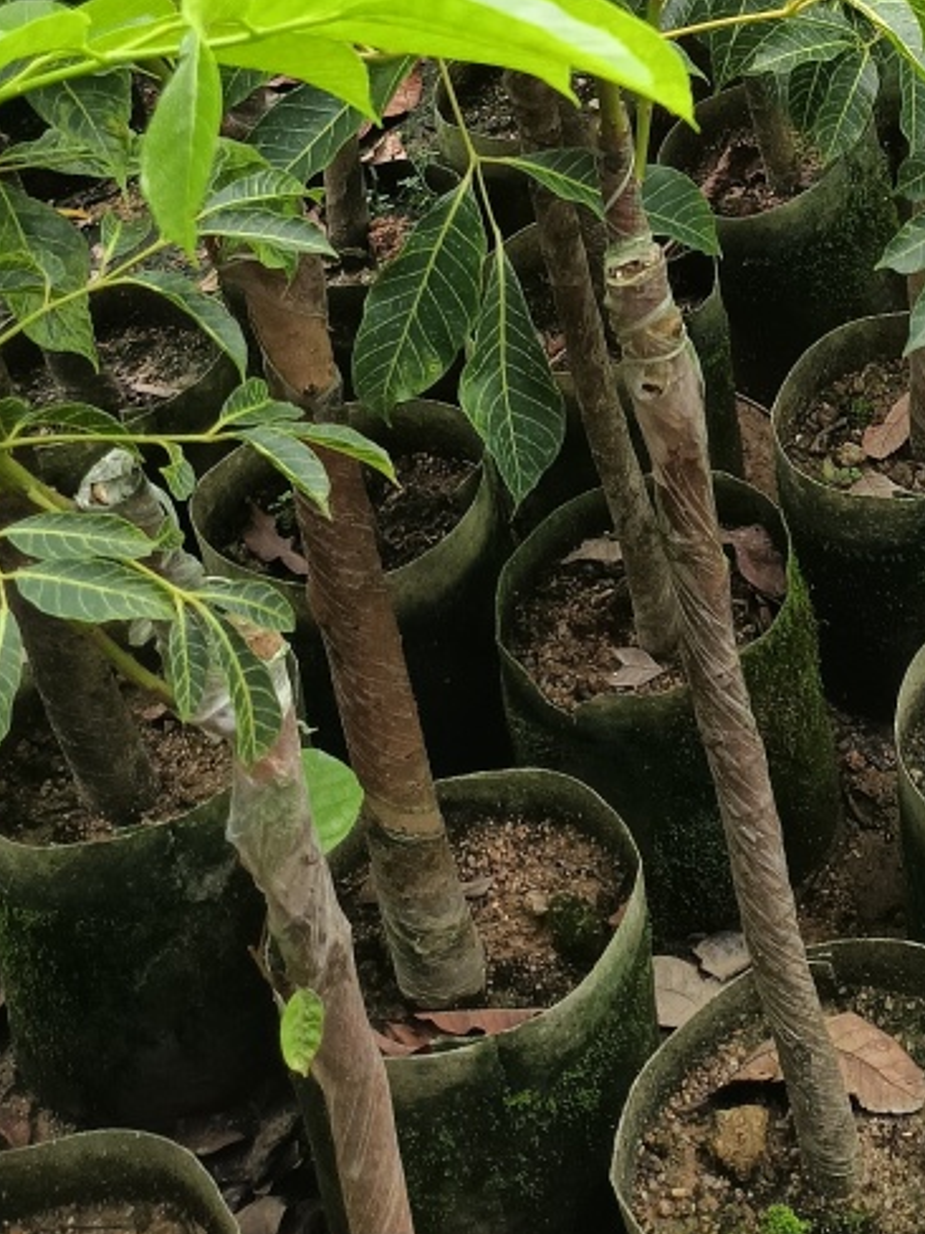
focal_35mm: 59
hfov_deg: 23.9
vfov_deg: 29.7
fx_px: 2102
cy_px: -90
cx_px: 892
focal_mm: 3.61
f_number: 1.8
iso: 50
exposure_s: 1/189
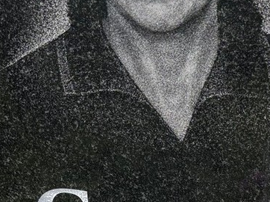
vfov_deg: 13.5
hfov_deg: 18.6
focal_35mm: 102
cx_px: 291
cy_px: 317
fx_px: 795
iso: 50
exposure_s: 1/471
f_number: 1.6
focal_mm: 5.96
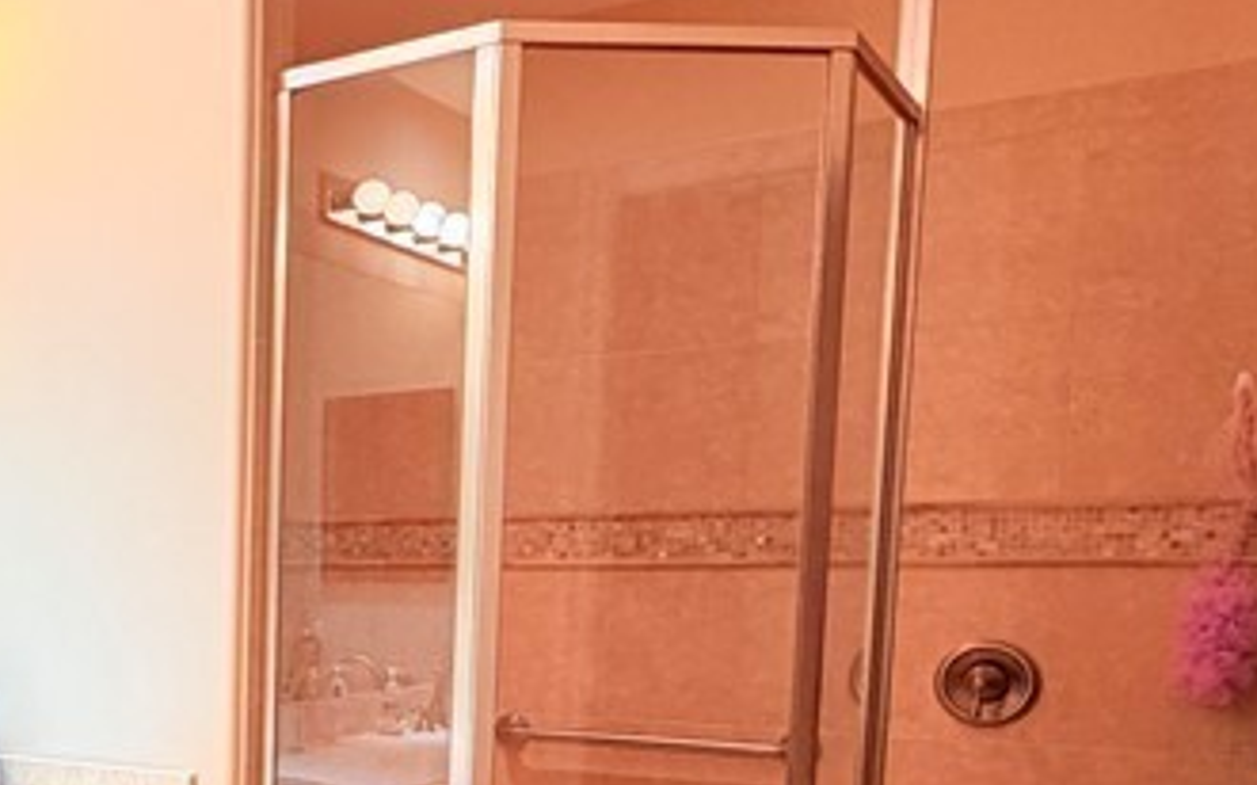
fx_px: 1575
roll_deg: +1.1
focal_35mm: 46
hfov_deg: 37.2
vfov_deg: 27.0
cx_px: -91
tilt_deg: -3.3
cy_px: 709
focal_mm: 2.22
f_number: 2.2
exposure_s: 1/120
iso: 160
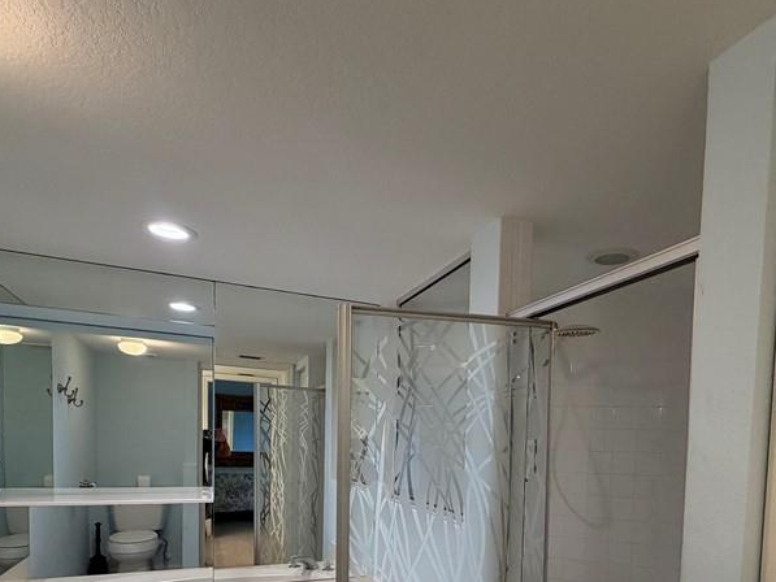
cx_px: 464
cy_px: 472
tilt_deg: -3.0
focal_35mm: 24
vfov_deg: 52.8
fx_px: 538
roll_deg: -1.2
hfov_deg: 70.9
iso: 320
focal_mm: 2.22
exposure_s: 1/112
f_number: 2.2
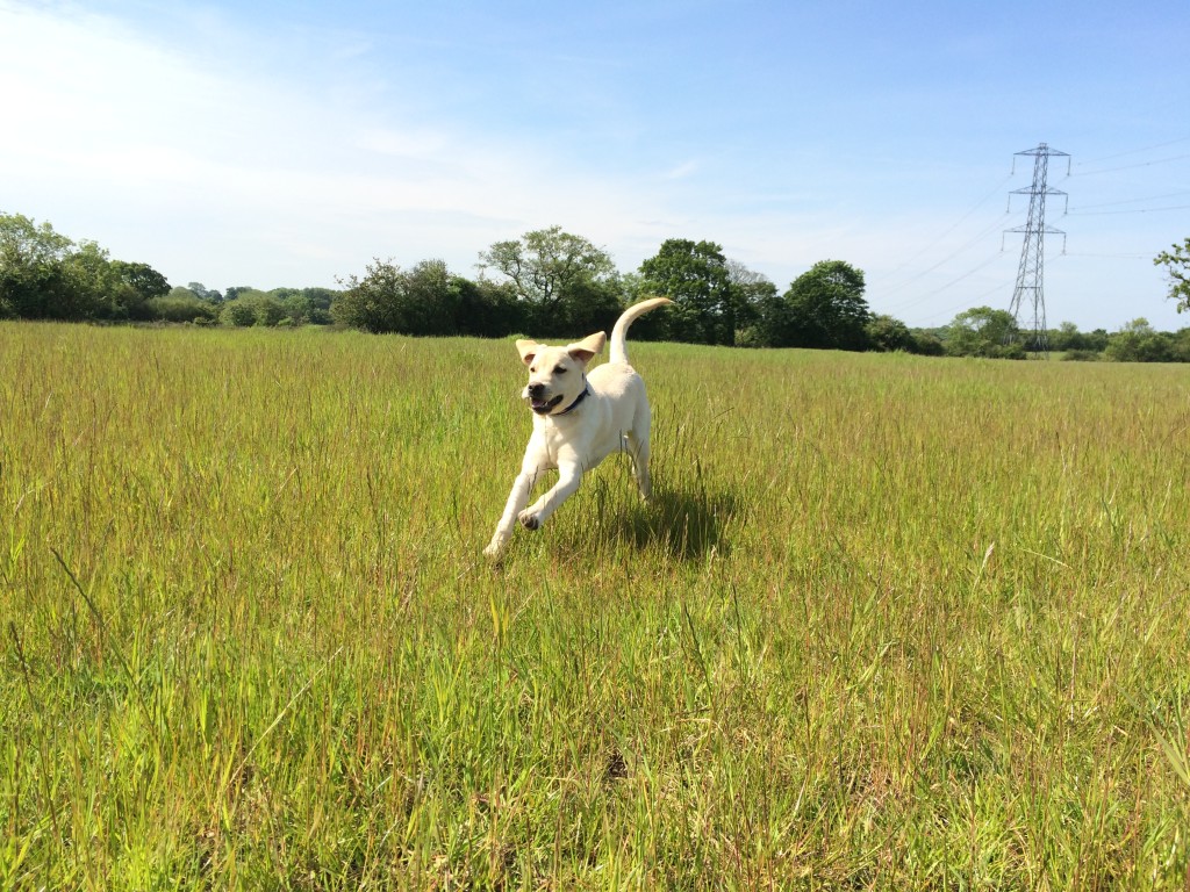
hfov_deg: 61.7
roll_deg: -2.4
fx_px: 997
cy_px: 446
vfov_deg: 48.2
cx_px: 595
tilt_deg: -8.6
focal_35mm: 29
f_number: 2.2
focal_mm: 4.15
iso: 32
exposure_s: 1/1282
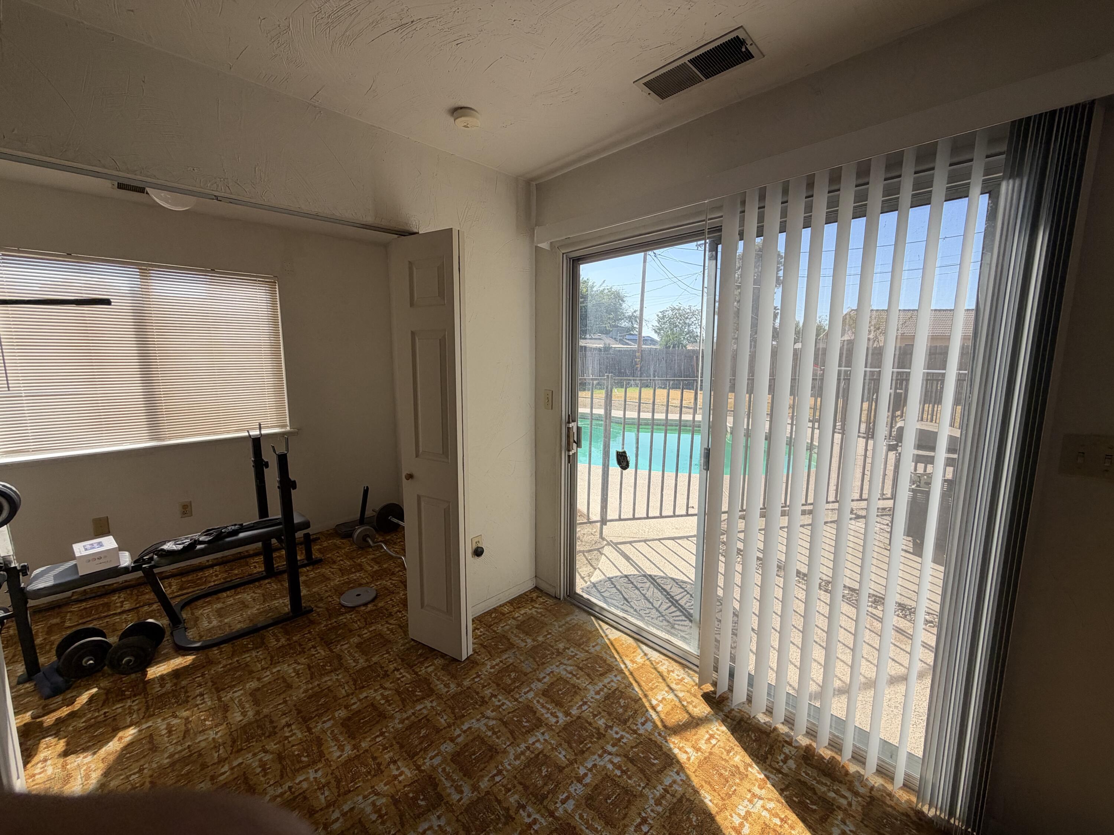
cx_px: 557
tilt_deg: -6.9
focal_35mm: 14
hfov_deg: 102.1
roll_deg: +0.0
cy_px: 418
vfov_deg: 85.7
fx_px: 451
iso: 40
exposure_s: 1/559
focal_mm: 2.22
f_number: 2.2
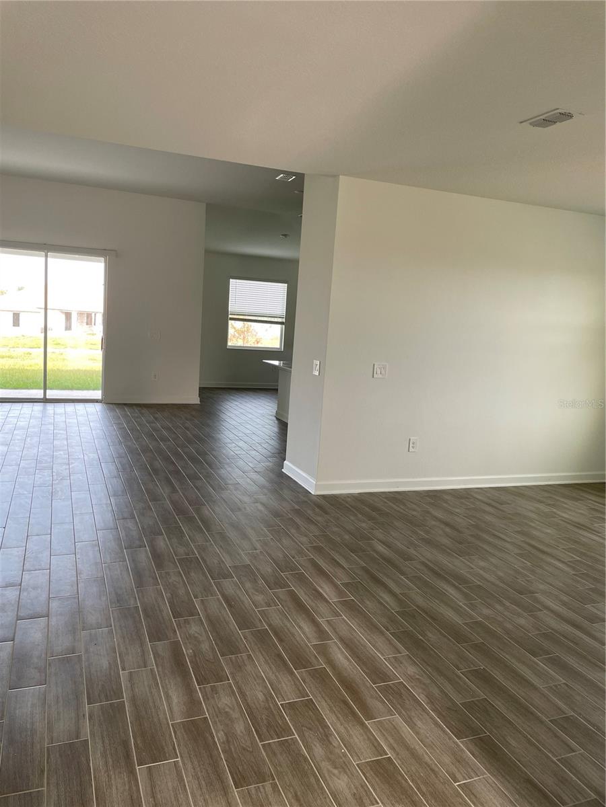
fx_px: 607
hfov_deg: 53.1
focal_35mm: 26
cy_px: 404
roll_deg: -2.5
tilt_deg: -7.2
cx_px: 303
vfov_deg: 67.3
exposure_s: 1/121
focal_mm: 4.2
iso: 64
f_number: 1.6
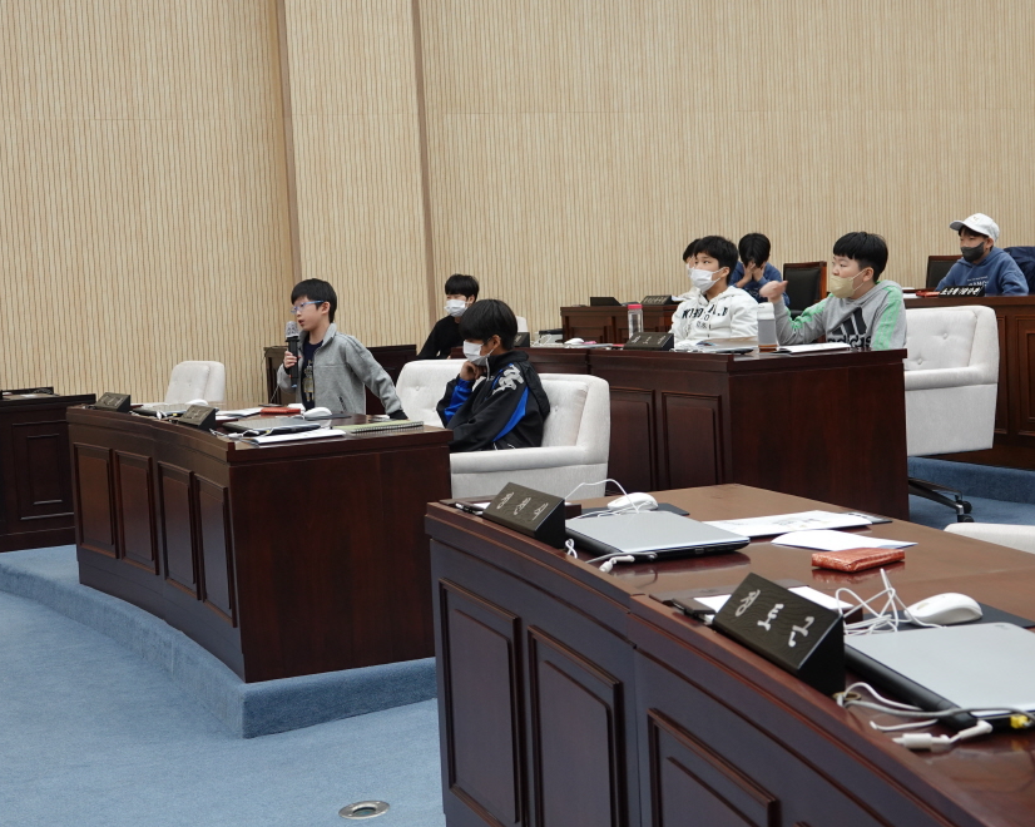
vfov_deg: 30.2
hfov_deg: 37.4
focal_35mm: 50
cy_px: 416
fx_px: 1531
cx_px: 512
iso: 250
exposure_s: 1/50
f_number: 3.2
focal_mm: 16.31
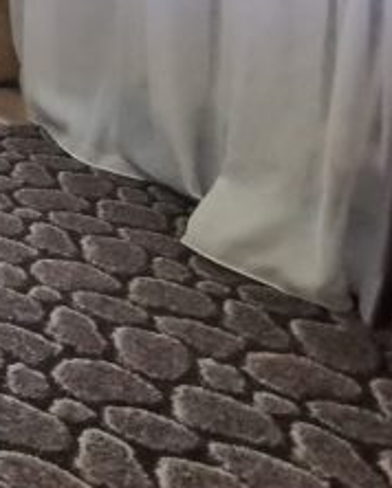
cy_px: -176
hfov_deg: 15.1
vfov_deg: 22.9
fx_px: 1043
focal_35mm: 72
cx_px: -487
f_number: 2.2
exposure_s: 1/50
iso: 125
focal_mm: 2.35
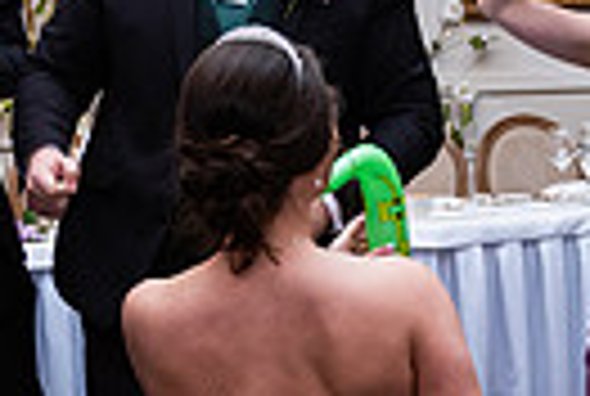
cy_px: 344
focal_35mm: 106
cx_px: 171
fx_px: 1741
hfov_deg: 19.1
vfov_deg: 12.9
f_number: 3.5
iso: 800
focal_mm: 24
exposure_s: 1/160
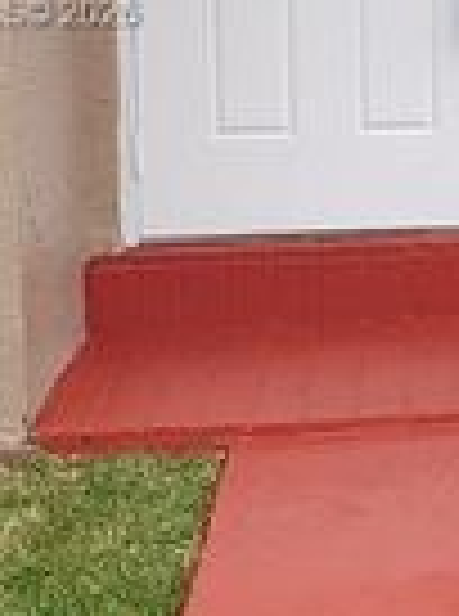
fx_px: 2256
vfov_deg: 15.3
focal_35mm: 127
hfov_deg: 10.9
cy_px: 16
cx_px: 801
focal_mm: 4.32
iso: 50
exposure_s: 1/356
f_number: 2.4
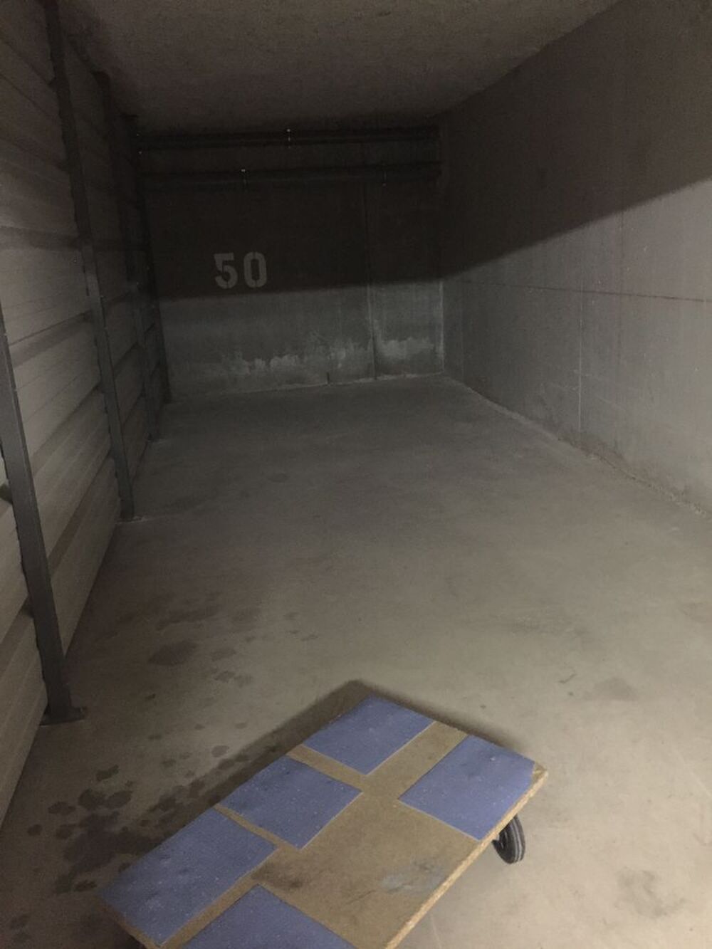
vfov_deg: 61.7
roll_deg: +2.9
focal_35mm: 29
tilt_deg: -15.1
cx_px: 356
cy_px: 474
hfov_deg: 48.2
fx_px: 795
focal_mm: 4.15
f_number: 2.2
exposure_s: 1/17
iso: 800
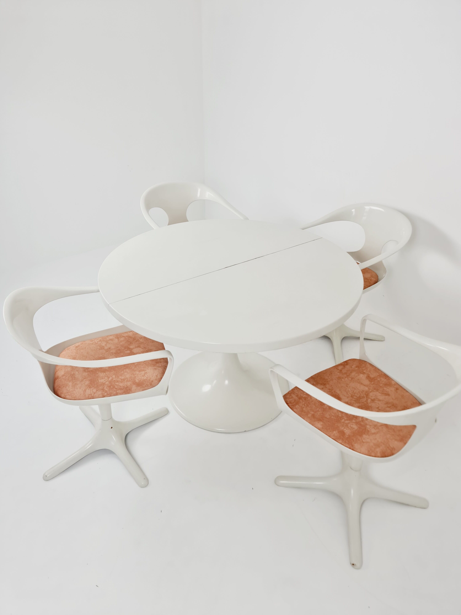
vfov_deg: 69.4
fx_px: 444
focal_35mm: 25
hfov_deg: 54.9
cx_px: 230
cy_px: 308
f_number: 1.8
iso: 64
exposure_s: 1/100
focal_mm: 7
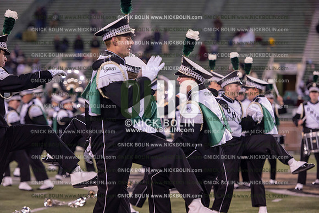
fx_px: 1196
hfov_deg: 15.2
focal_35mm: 135
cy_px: 106
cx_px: 160
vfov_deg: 10.2
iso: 2500
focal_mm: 135
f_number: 2.8
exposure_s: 1/1250
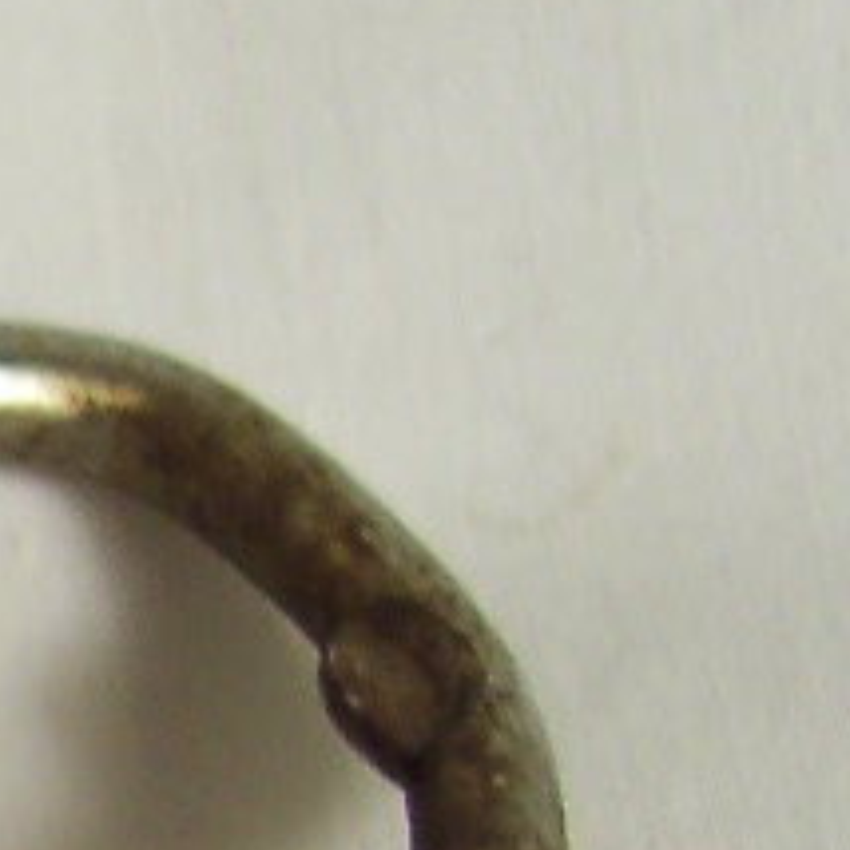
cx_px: -1207
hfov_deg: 8.7
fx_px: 5084
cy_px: 1160
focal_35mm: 183
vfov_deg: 9.4
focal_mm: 5.6
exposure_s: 1/180
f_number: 2.8
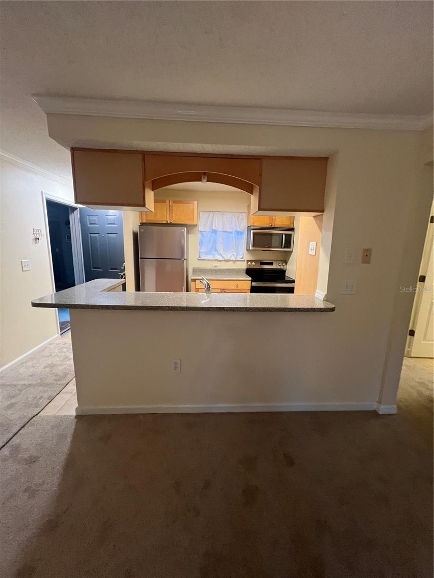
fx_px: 217
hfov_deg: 89.9
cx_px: 217
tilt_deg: -9.6
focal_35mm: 13
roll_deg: -2.2
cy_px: 289
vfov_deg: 106.2
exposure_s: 1/60
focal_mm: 1.57
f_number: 1.8
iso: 400
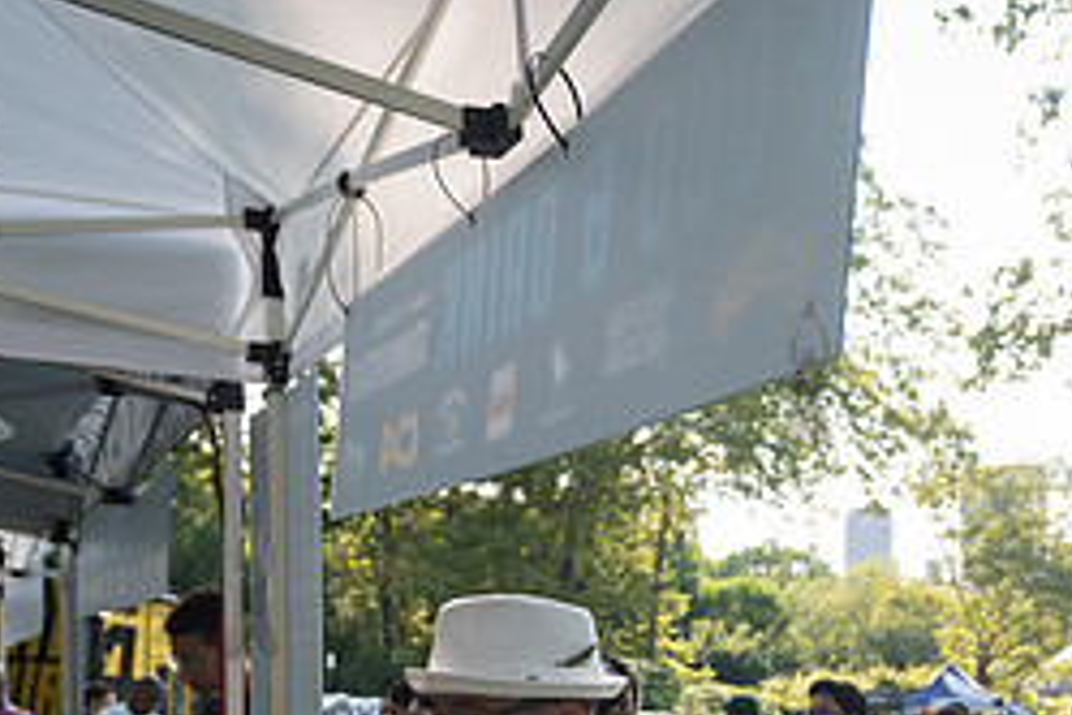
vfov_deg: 22.8
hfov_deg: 34.9
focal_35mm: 56
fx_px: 1667
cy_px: 790
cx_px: 805
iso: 200
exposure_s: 1/250
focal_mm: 24
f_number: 4
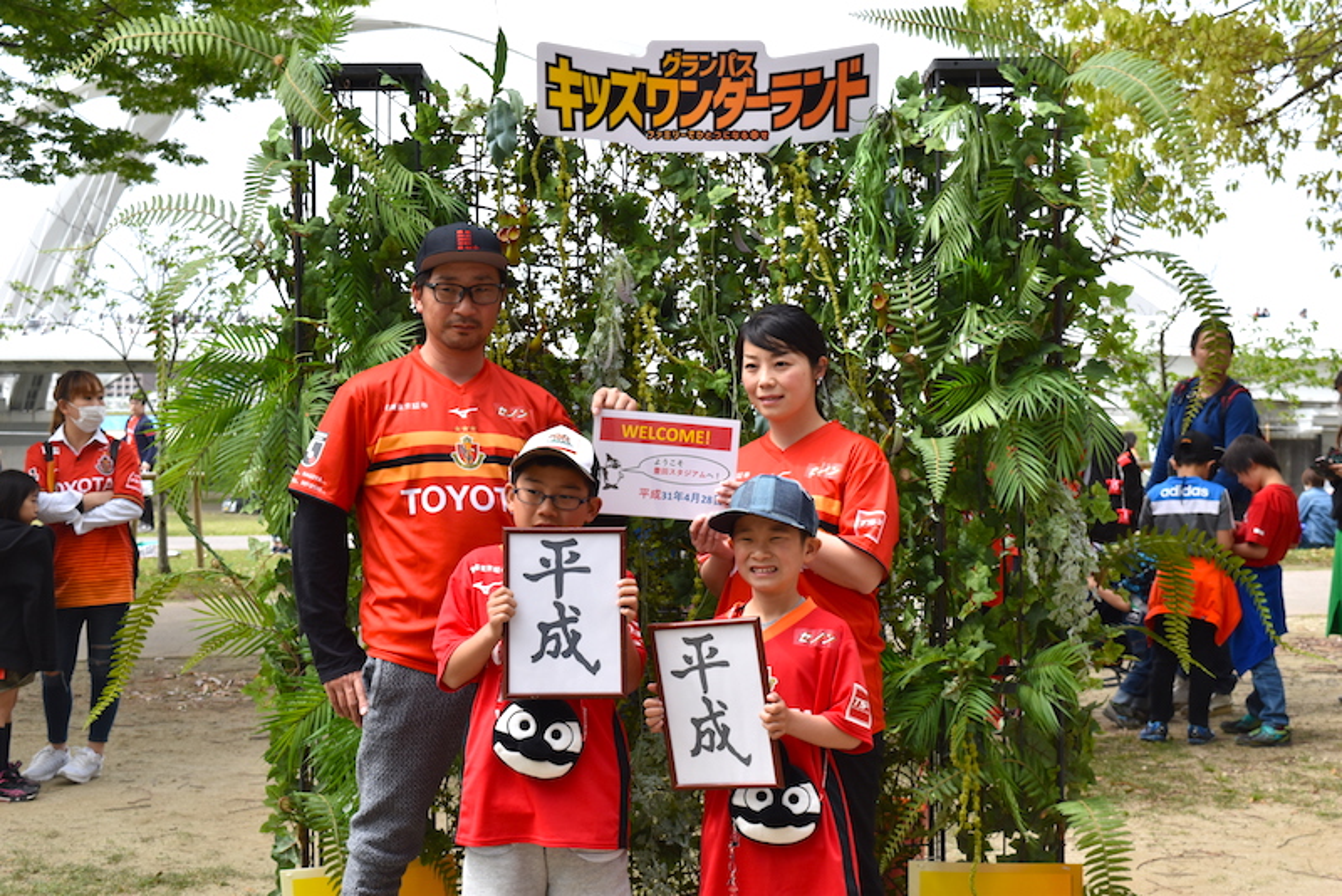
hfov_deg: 37.8
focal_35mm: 52
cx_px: 671
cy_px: 448
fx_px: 1958
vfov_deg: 25.8
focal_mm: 35
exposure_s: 1/320
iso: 200
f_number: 9
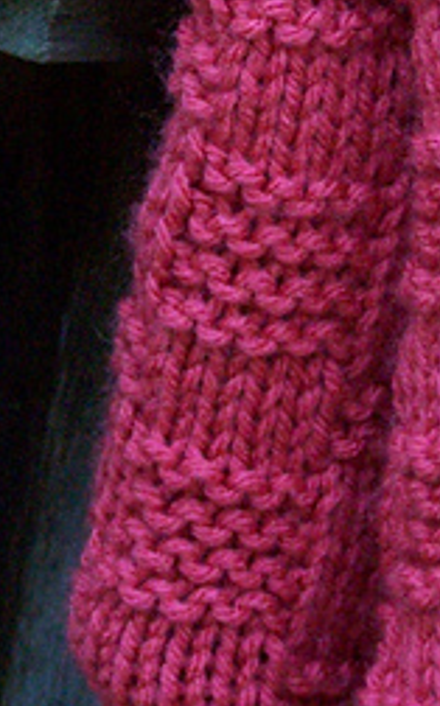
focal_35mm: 315
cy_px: 39
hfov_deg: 4.2
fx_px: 6058
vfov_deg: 6.7
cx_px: 224
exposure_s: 1/180
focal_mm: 19.4
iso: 400
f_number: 3.2
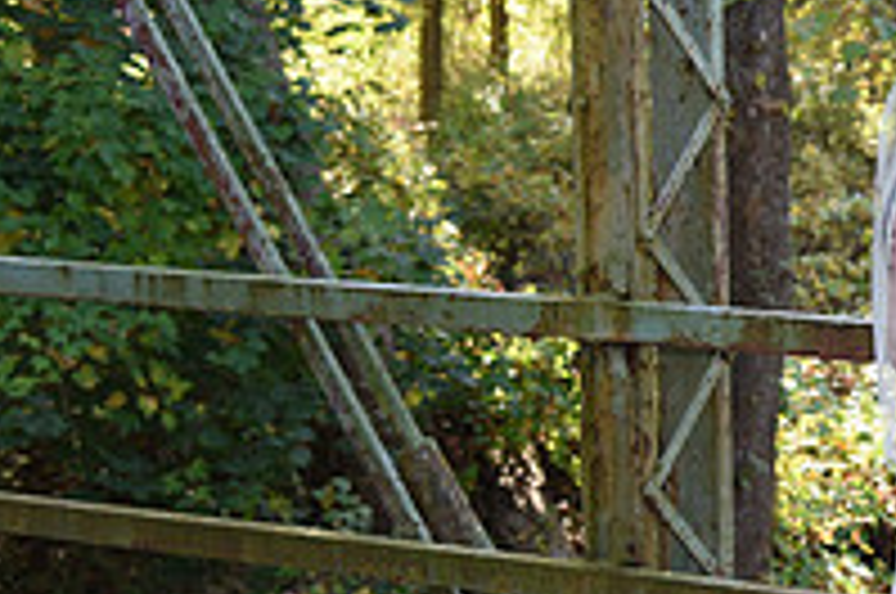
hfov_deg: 17.4
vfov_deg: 12.3
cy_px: 349
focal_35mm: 111
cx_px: 1148
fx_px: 2758
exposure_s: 1/200
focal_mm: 38
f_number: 4.5
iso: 400
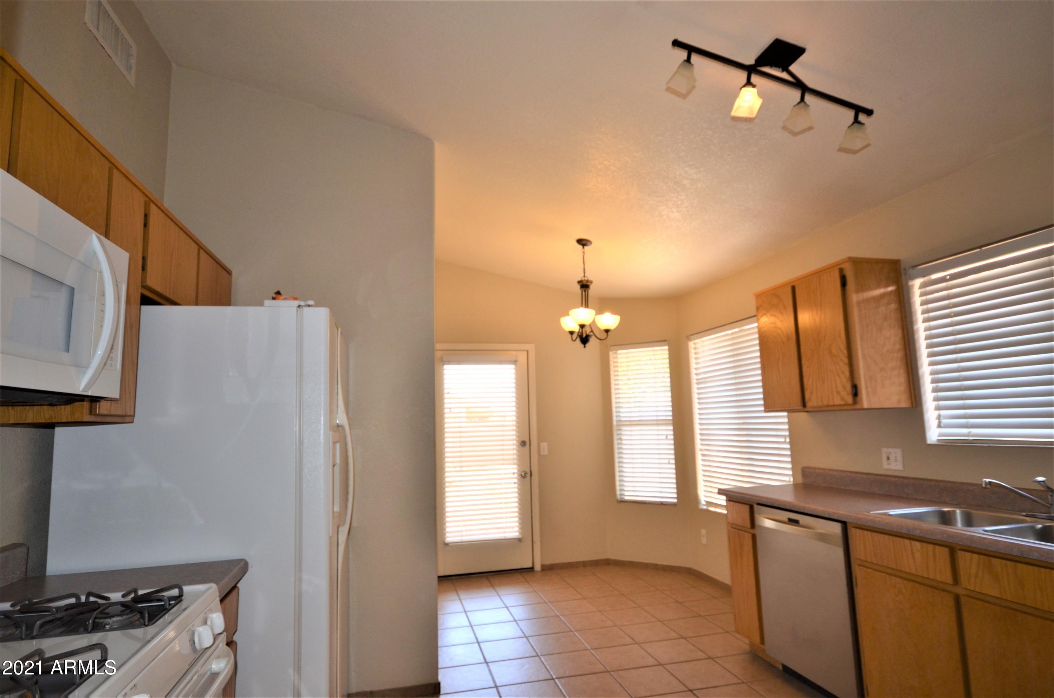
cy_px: 349
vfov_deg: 63.0
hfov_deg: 85.5
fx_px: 570
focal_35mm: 20
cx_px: 527
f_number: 4.5
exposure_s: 1/125
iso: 360
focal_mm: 13
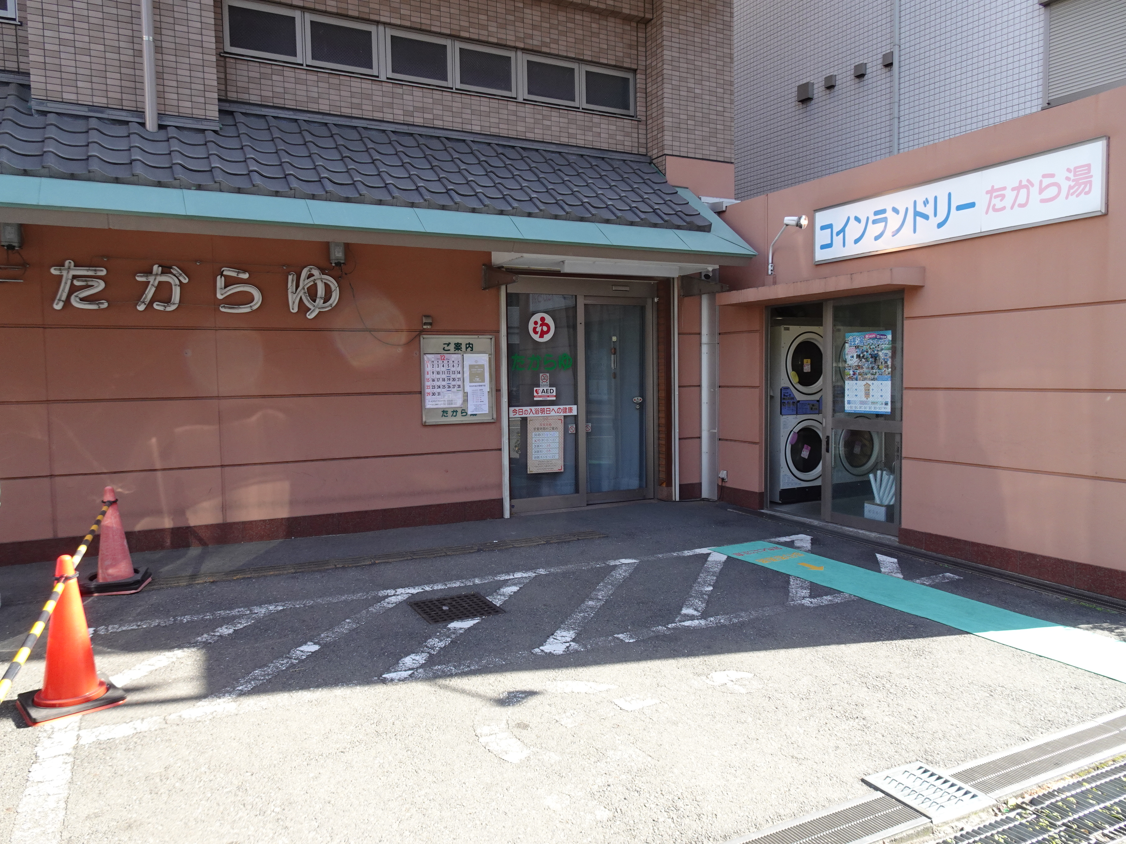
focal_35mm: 24
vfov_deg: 56.8
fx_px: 781
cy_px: 422
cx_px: 563
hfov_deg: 71.6
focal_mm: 4.25
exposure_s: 1/125
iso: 100
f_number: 3.5
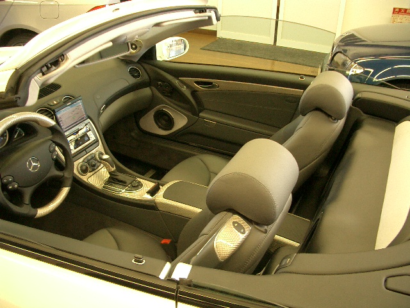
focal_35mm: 35
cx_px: 205
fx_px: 415
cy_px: 154
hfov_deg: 52.6
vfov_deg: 40.7
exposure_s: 1/30
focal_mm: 5.8
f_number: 2.6
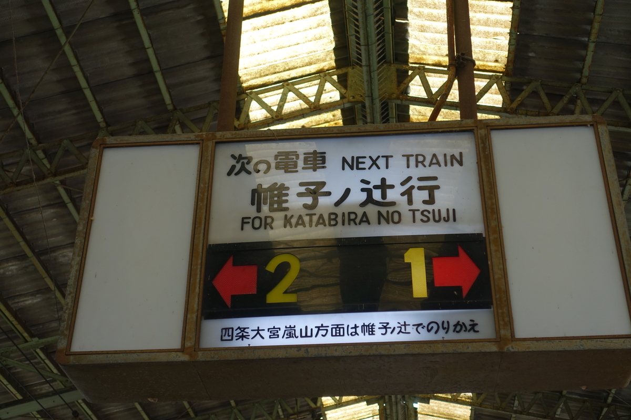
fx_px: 946
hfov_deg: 36.9
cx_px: 316
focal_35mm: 54
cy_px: 210
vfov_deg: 25.1
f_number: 2.8
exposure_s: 1/250
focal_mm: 19.67
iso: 125
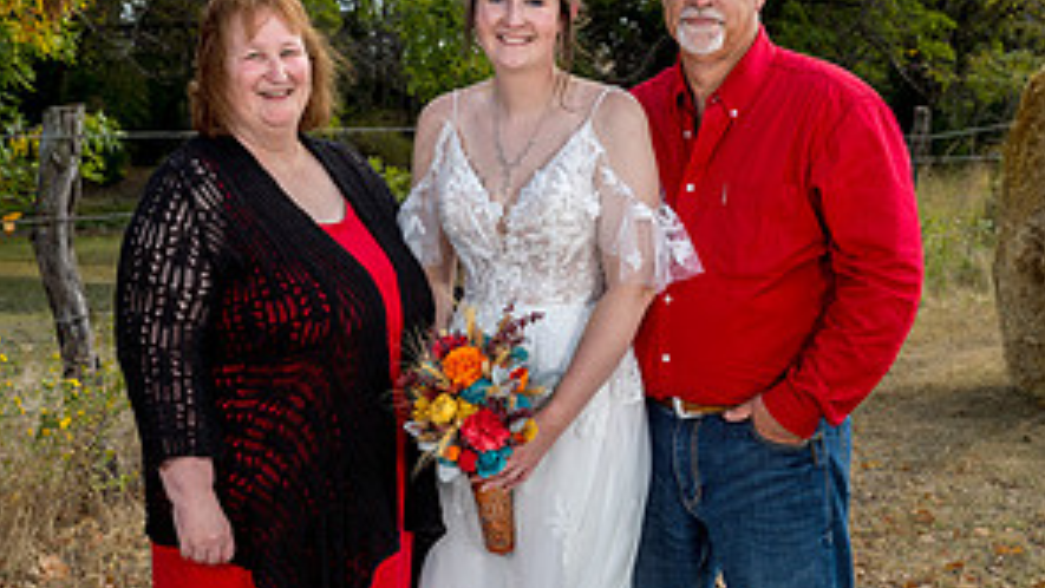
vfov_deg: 16.6
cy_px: 503
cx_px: 521
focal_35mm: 72
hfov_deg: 29.3
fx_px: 1995
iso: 100
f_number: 8
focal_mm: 45
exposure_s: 1/250
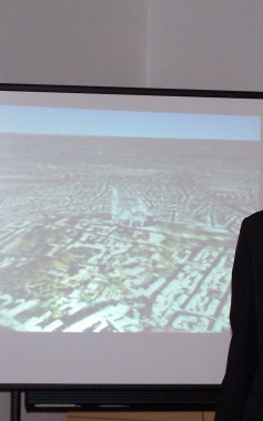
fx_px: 1539
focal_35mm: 134
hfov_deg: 9.8
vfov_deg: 15.6
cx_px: 155
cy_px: 239
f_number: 3.2
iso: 140
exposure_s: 1/90
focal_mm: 12.4
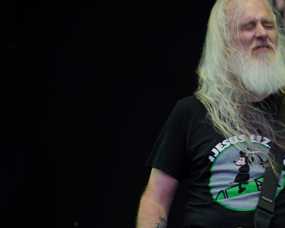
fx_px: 1620
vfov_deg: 8.1
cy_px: 123
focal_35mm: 192
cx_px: 243
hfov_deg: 10.0
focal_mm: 105
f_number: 4
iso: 100
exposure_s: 1/125
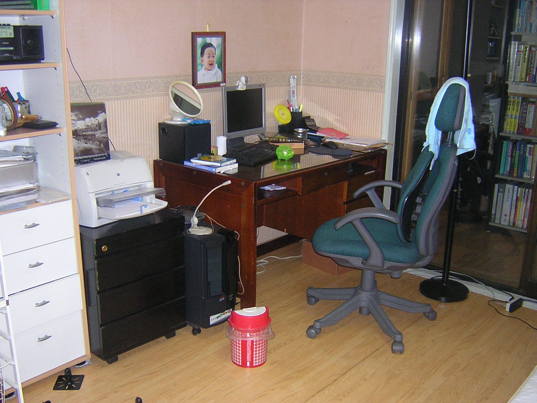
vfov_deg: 39.7
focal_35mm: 36
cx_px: 268
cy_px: 202
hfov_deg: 51.4
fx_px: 558
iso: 367
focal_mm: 4.7
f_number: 2.6
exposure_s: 1/60.1
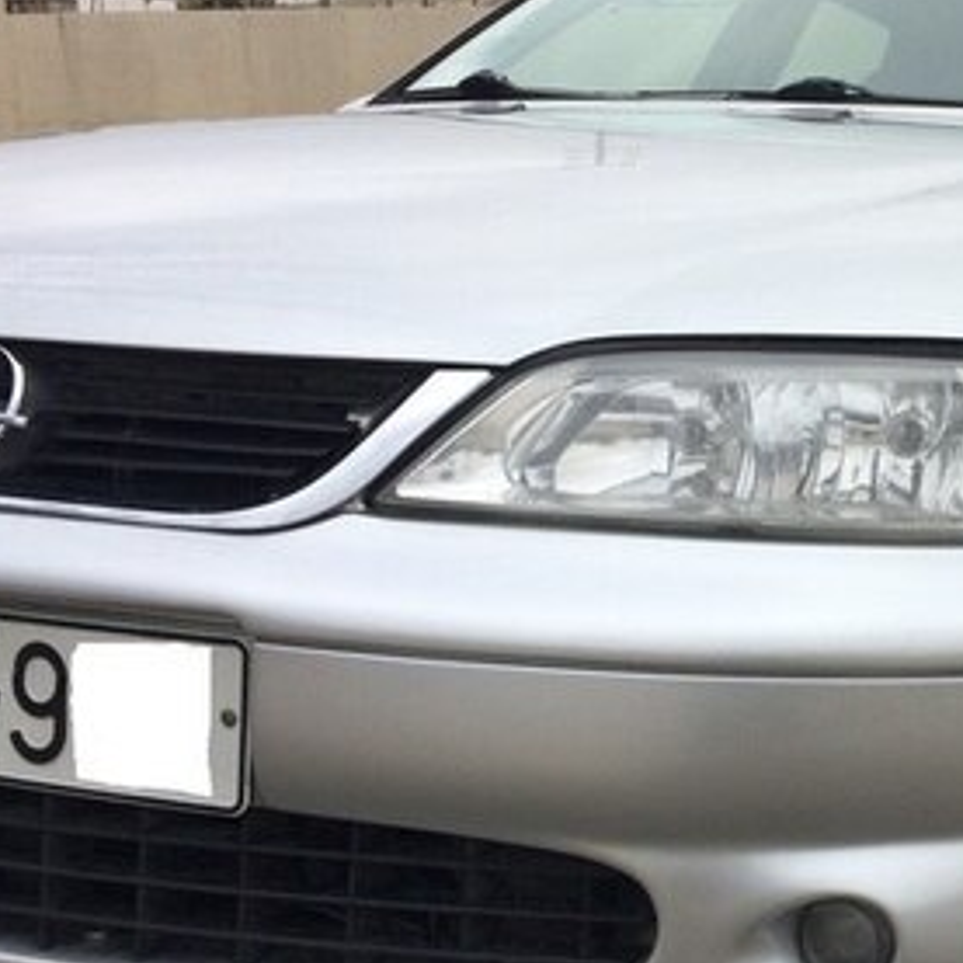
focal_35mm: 61
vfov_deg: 28.1
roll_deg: +2.0
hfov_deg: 26.5
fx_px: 1920
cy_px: 447
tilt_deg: -12.6
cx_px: 991
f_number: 2.2
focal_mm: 4.15
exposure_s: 1/612
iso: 32
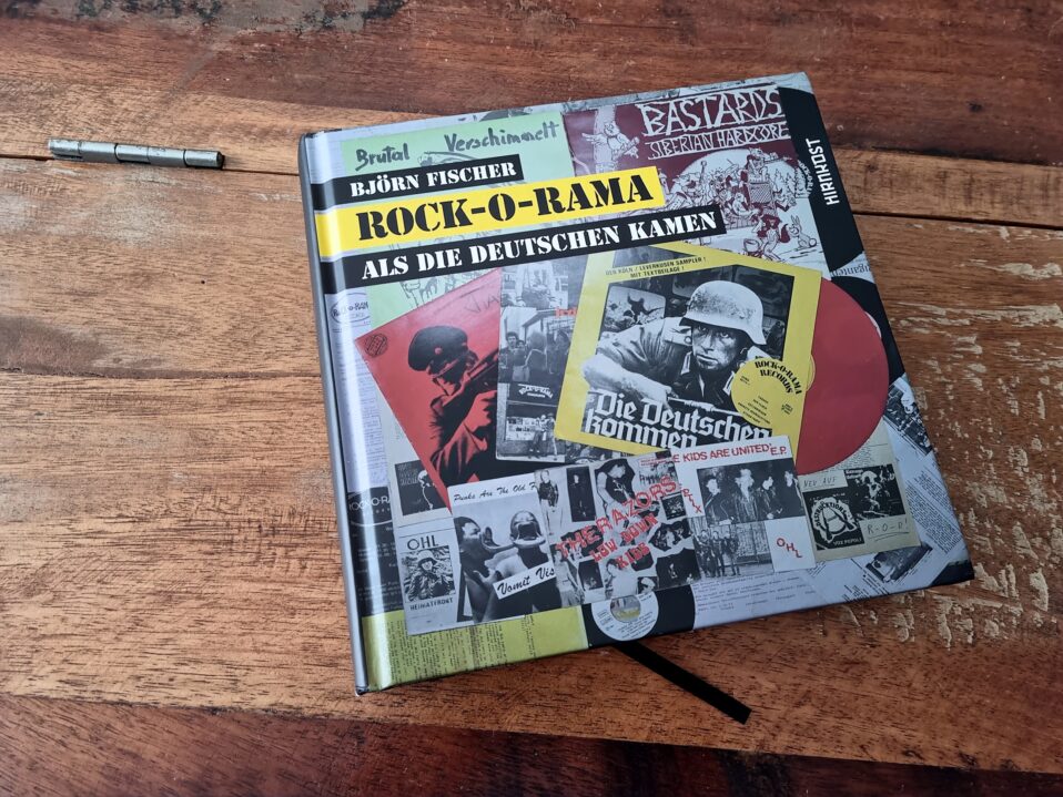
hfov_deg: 65.3
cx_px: 532
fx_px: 829
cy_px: 398
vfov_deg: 51.4
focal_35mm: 27
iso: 640
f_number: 2
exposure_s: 1/25
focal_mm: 5.9
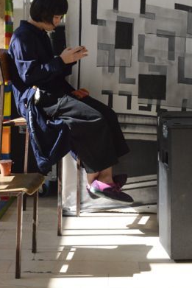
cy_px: 62
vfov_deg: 27.6
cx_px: 90
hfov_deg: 18.9
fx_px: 575
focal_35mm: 72
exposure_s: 1/1000
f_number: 16
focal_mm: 44
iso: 6400
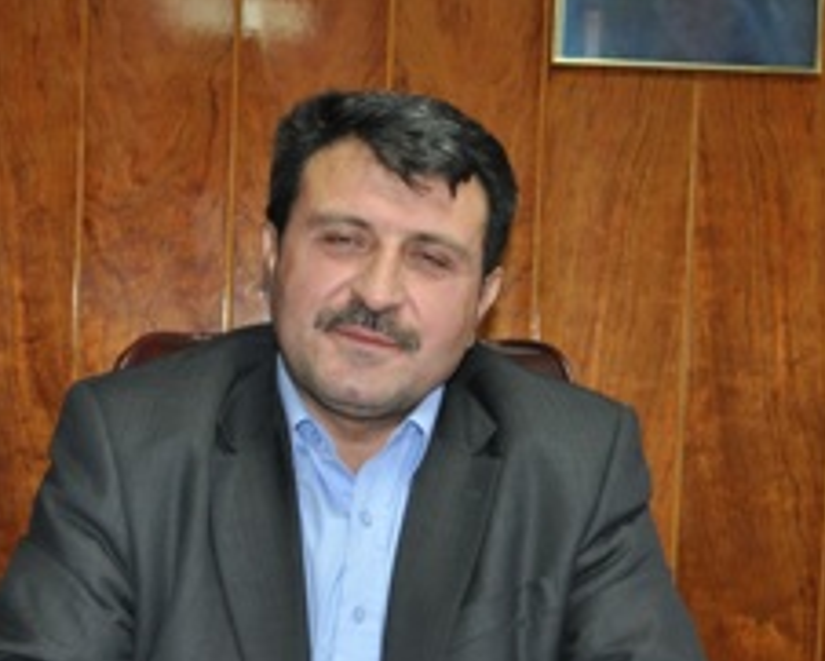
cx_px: 277
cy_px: 478
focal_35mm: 67
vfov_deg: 22.7
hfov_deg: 28.1
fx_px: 1637
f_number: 4
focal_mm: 24
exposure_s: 1/60
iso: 800
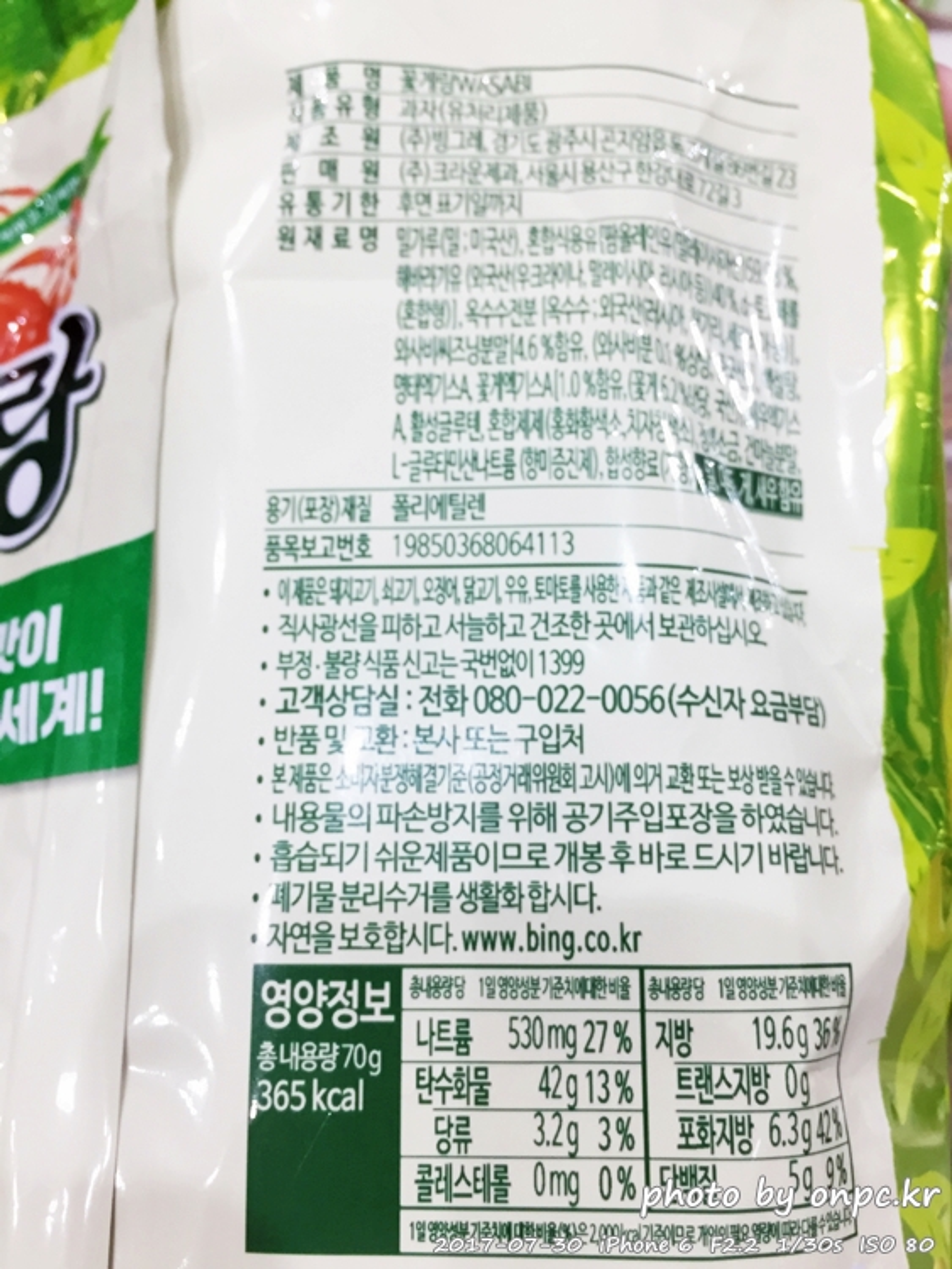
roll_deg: -1.0
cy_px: 634
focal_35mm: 29
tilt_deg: -37.8
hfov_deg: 48.3
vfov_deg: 61.6
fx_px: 1063
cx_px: 476
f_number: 2.2
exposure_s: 1/30
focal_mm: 4.15
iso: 80
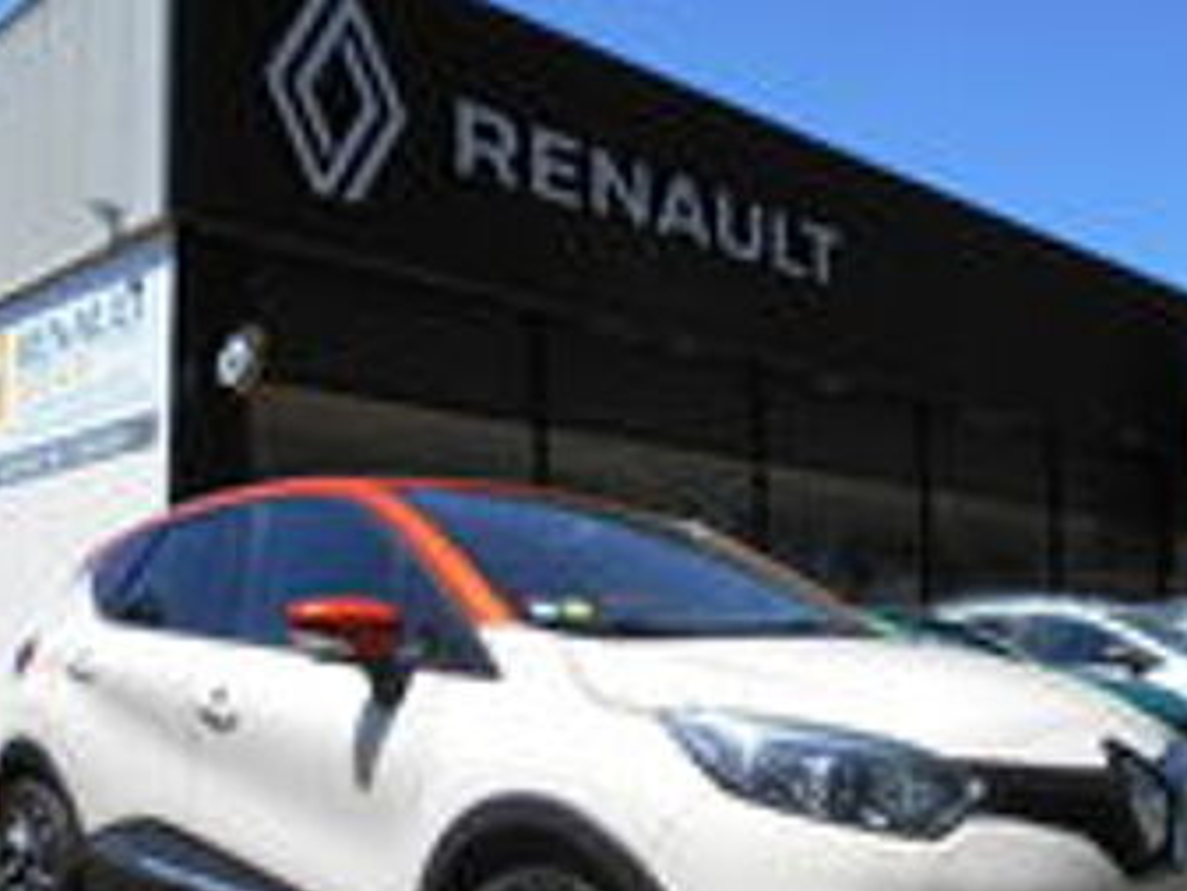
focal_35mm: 37
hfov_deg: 50.0
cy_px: 630
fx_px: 1269
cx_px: 659
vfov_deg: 38.0
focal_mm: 4.6
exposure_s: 1/800
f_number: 3.2
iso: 80
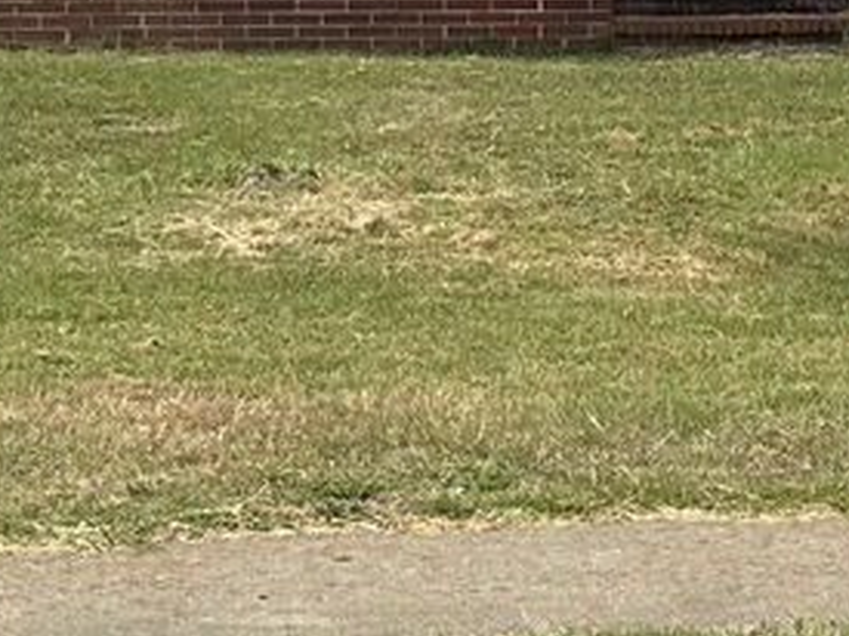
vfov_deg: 11.1
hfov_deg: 15.0
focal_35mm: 131
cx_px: 639
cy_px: -140
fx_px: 3212
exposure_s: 1/6211
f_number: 1.78
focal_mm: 6.86
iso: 80
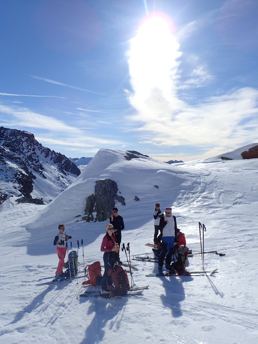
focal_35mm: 25
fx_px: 248
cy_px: 172
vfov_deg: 69.4
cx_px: 129
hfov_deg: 54.9
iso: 100
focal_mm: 4.5
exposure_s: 1/500
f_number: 8
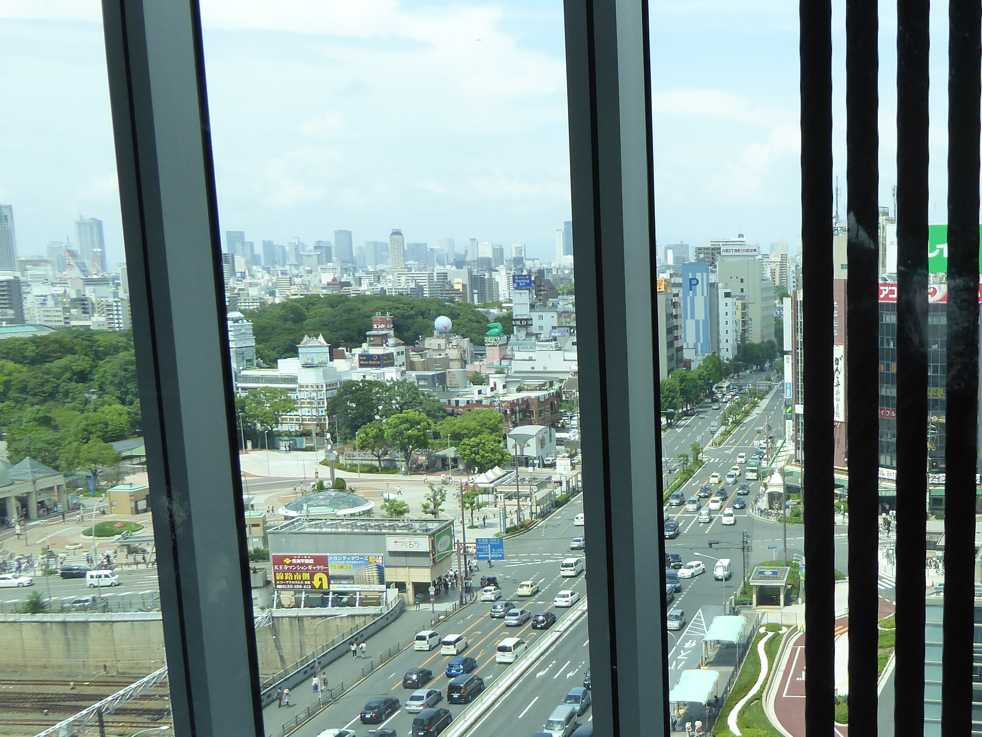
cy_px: 500
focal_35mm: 45
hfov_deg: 40.1
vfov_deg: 31.9
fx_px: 1277
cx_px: 808
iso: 160
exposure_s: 1/500
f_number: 3.3
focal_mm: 4.3
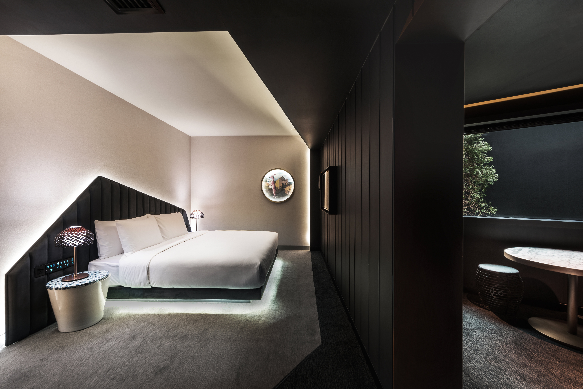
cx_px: 292
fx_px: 227
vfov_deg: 81.2
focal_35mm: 14
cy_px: 194
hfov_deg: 104.2
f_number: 10
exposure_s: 2.5
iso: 64
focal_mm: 14
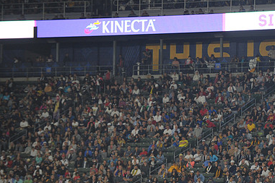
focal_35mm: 259
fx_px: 1976
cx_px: 197
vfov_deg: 5.3
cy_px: 114
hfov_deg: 8.0
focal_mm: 170
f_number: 2.8
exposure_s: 1/800
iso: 1250
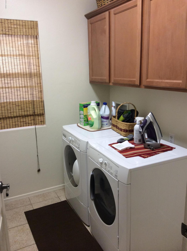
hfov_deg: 42.8
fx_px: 238
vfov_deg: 55.4
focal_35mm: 33
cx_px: 94
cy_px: 126
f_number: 2.4
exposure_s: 1/24
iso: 64
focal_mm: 3.3
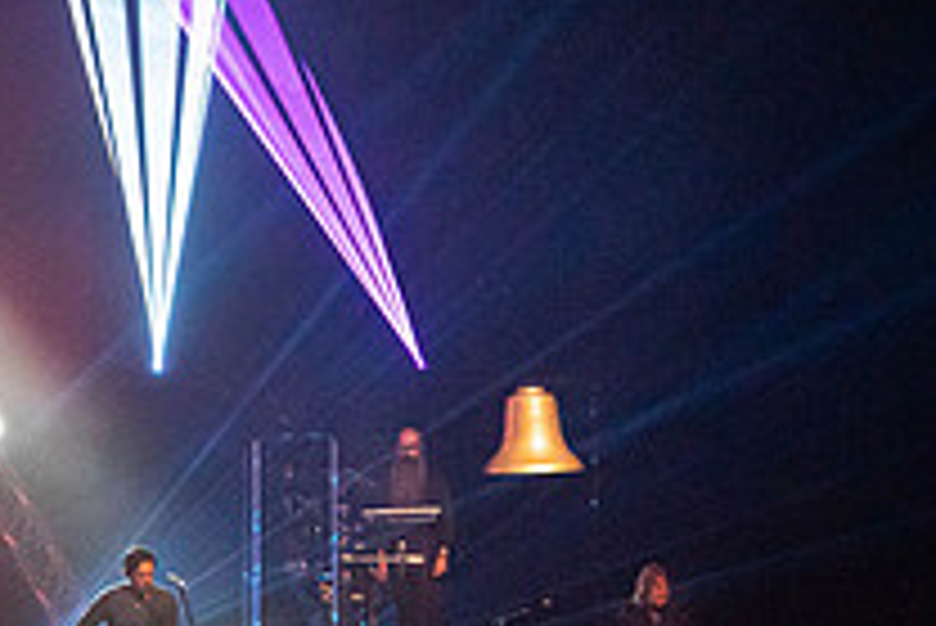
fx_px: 5073
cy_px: 38
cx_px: -90
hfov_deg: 10.4
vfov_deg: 7.0
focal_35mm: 195
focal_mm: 70
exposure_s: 1/250
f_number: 5.6
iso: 8000
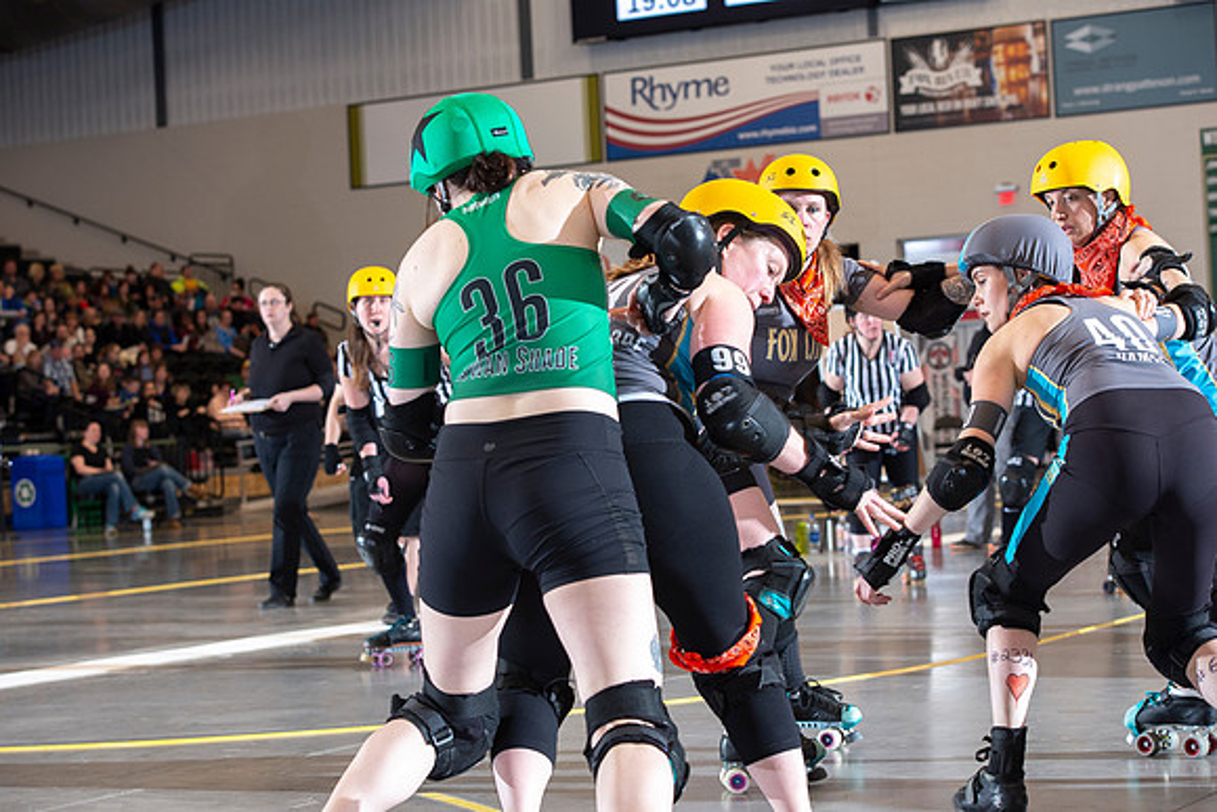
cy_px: 406
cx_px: 608
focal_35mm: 82
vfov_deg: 16.7
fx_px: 2773
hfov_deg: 24.8
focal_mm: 82
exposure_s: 1/160
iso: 640
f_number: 5.6
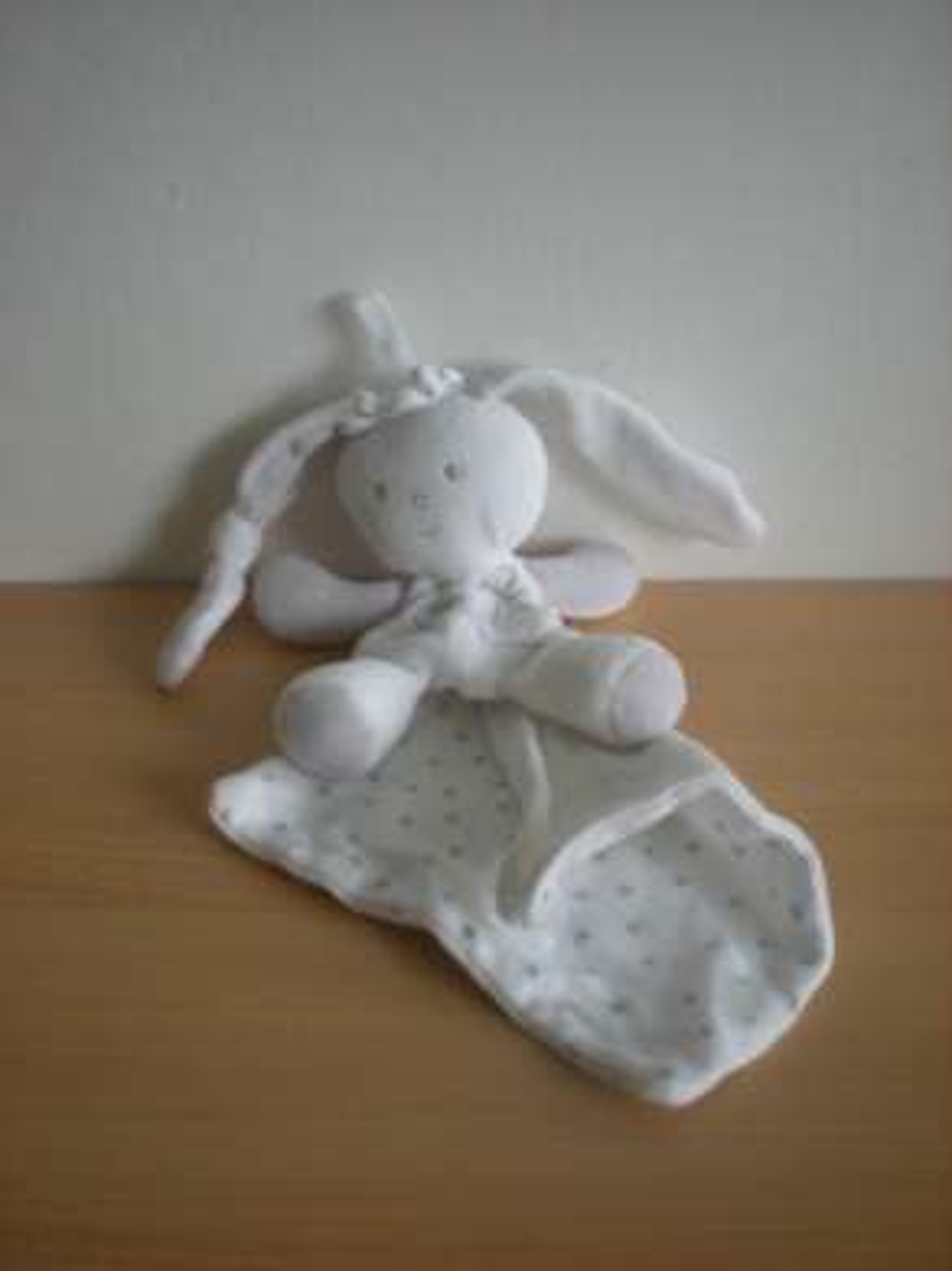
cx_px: 476
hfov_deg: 37.7
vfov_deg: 49.0
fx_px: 1395
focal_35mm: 38
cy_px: 636
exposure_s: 1/43.2
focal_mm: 6.3
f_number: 3.1
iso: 200
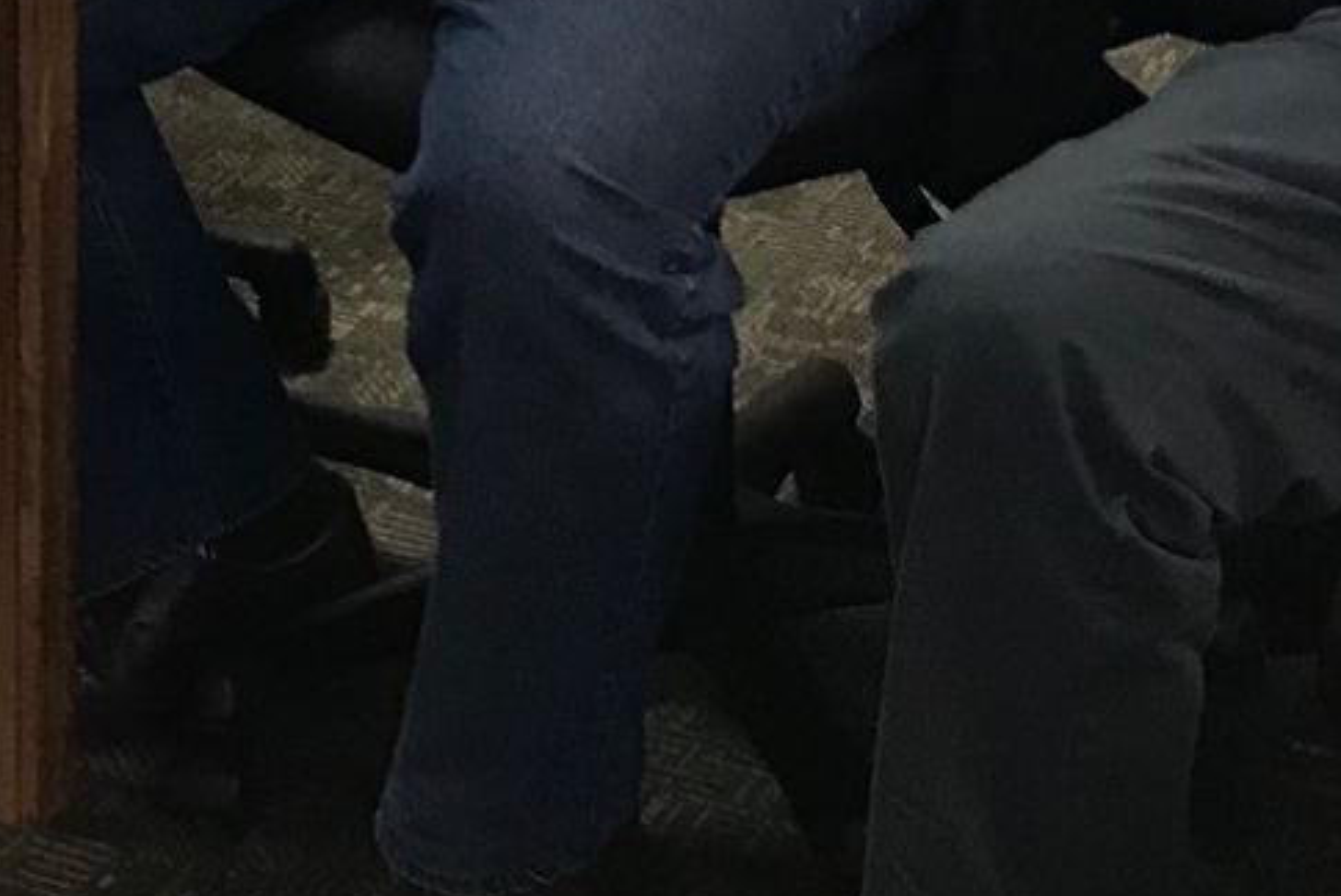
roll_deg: +0.5
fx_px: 4472
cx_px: -487
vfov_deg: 10.6
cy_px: -796
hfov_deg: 16.0
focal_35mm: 120
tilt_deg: -7.9
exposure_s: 1/20
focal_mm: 3.99
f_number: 1.8
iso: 40
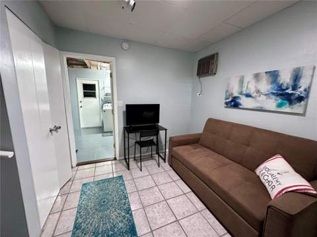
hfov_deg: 102.1
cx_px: 158
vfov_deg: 85.7
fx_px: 128
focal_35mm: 14
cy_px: 118
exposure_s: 1/60
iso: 800
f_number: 2.2
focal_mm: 2.22
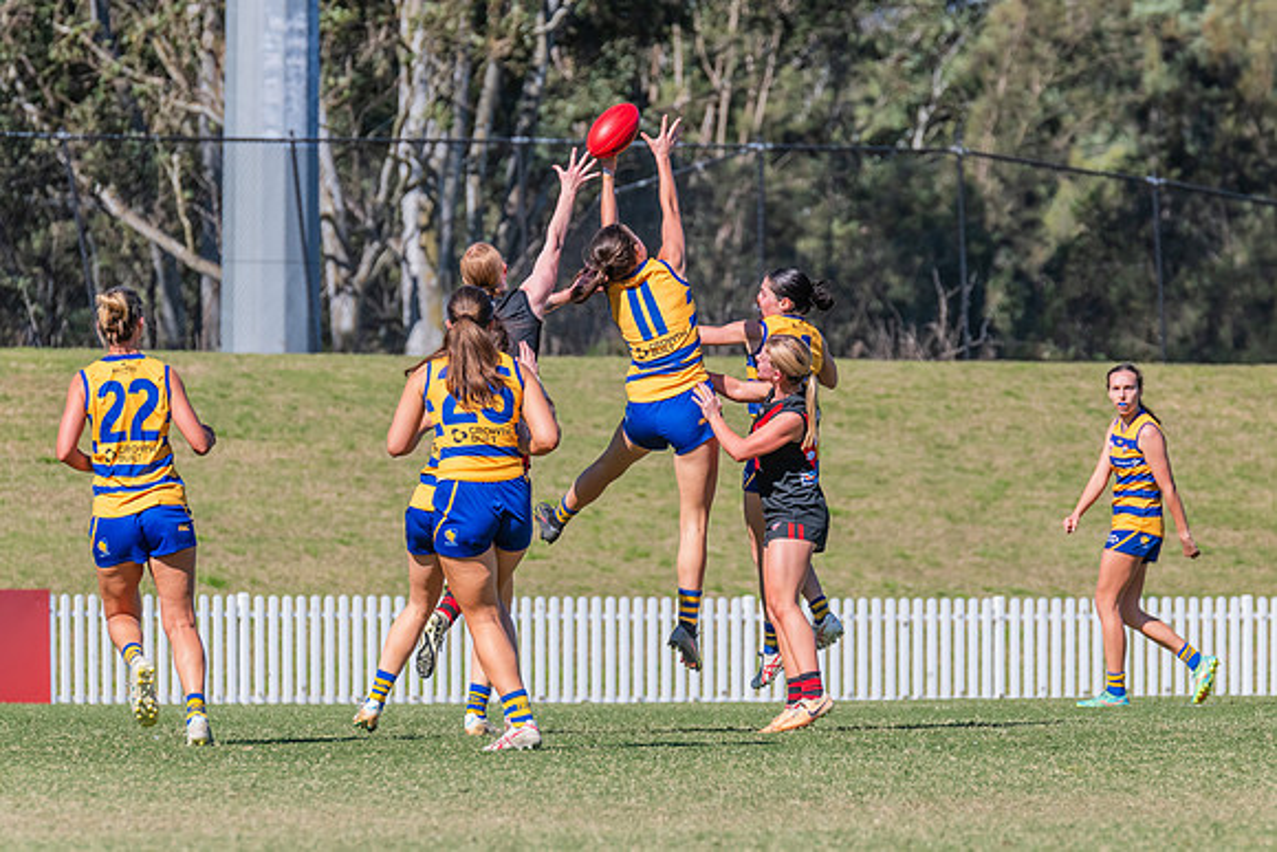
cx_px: 637
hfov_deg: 4.6
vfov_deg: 3.0
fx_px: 16030
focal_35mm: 452
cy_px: 401
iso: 800
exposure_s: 1/1250
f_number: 11
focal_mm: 380
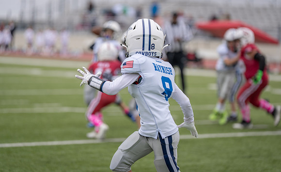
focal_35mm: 156
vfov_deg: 8.3
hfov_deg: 13.5
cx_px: 141
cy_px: 78
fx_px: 1189
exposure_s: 1/1250
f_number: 2.8
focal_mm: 149
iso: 200
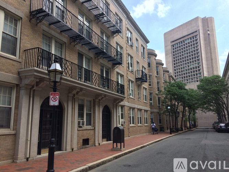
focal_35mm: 29
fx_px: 192
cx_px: 114
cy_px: 86
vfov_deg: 48.2
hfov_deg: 61.7
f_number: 2.2
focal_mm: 4.15
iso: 32
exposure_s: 1/733
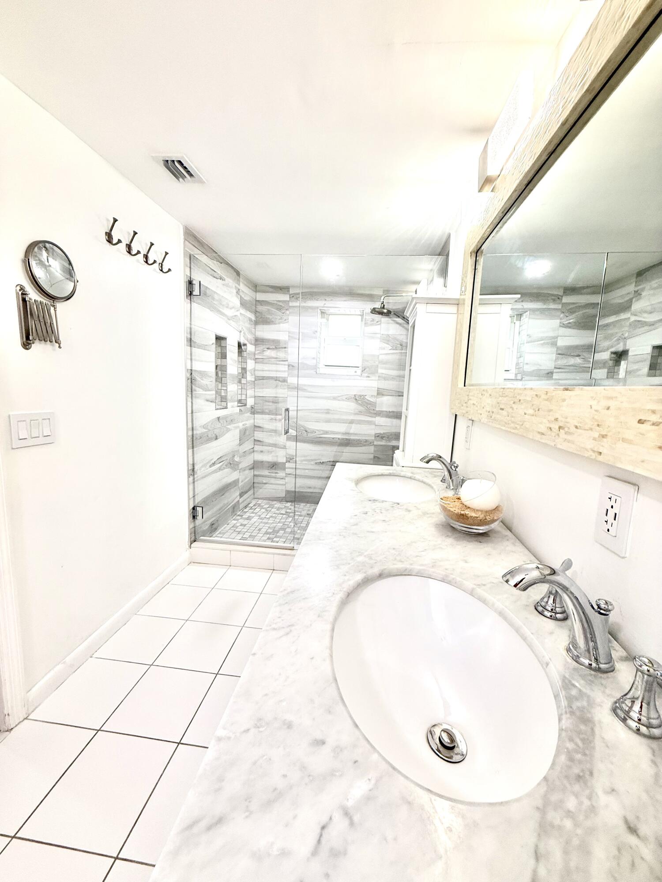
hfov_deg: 85.7
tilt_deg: -7.9
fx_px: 357
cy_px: 441
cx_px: 331
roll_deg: -2.6
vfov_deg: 102.1
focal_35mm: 14
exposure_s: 1/120
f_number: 2.2
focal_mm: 2.22
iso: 160
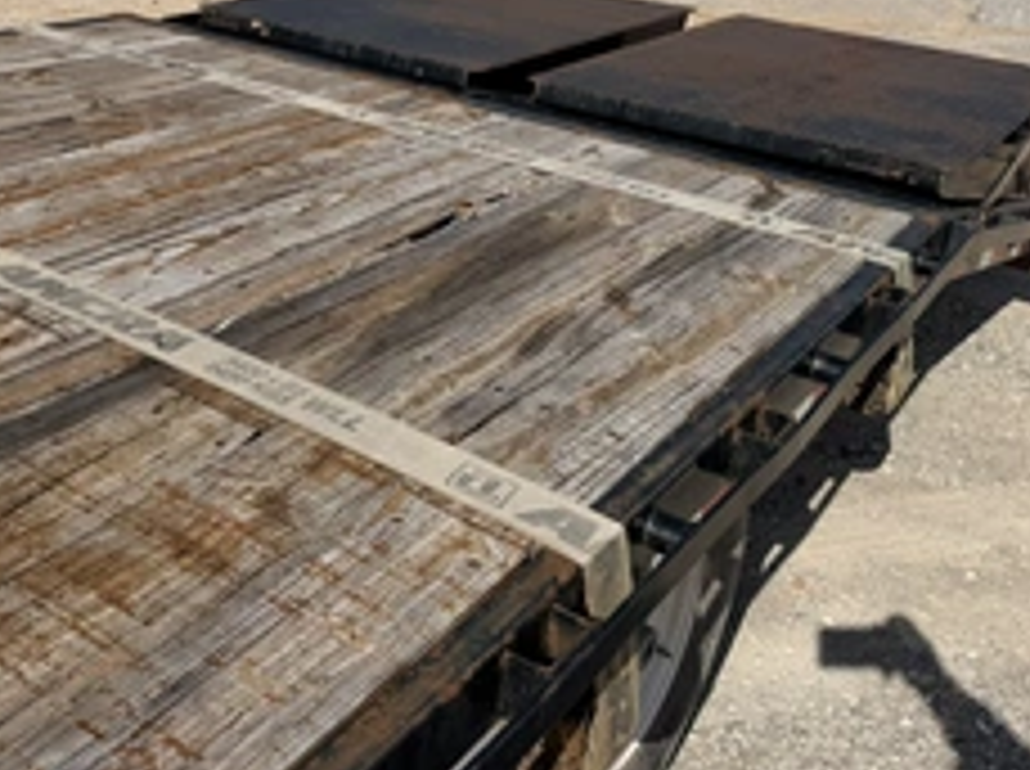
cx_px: 360
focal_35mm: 42
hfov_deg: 44.3
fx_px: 1248
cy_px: 171
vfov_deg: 33.4
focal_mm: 6.76
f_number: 1.78
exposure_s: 1/9091
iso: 100
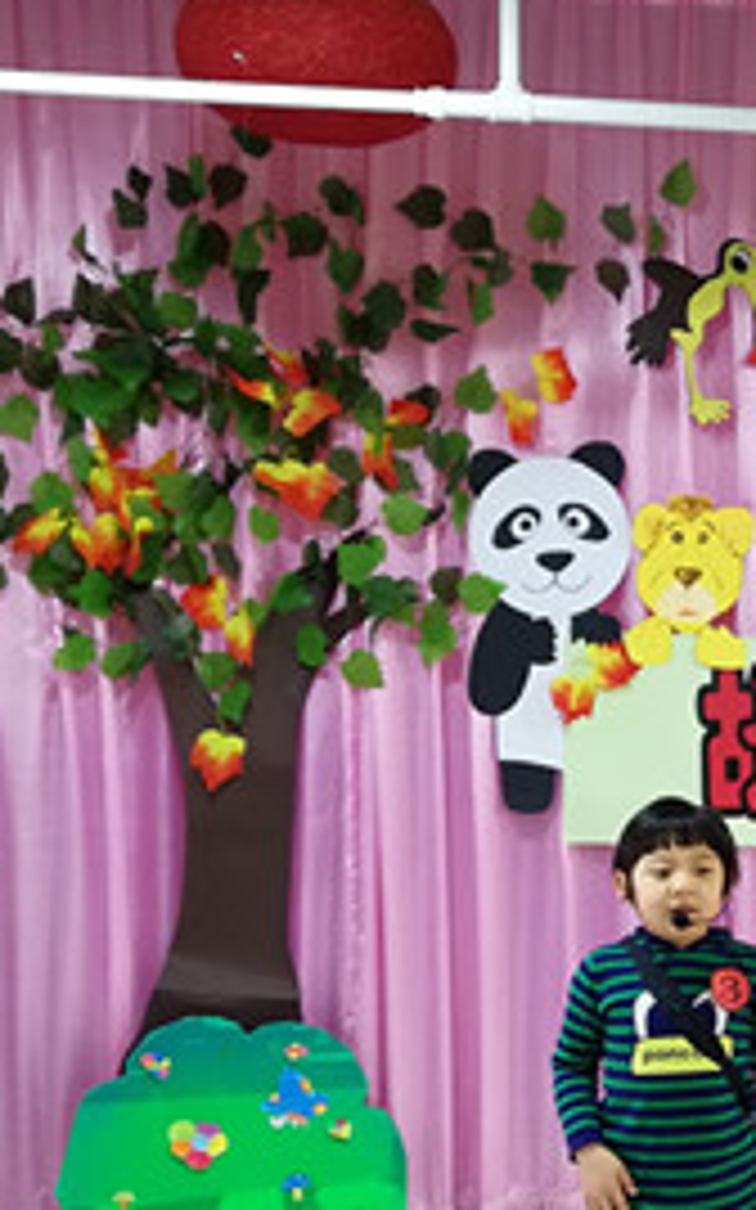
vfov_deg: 29.6
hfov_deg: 18.0
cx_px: 878
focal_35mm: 69
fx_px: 2276
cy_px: 776
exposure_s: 1/50
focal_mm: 3.83
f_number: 1.8
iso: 160
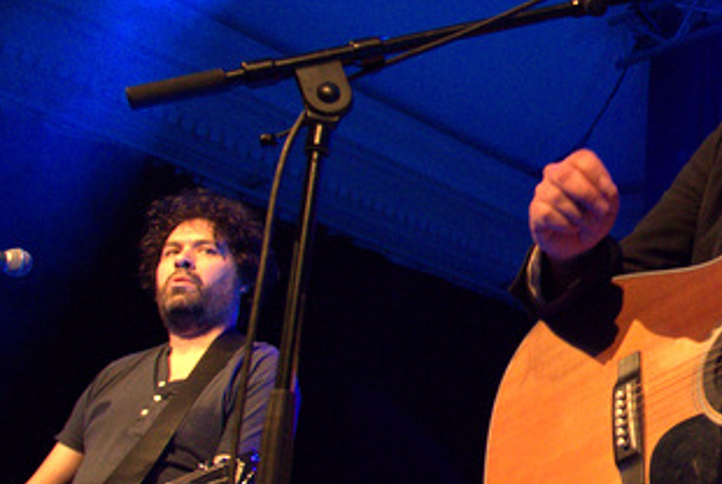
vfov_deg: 23.0
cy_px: 219
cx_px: 824
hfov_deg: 29.8
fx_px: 1189
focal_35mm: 59
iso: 3200
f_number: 2.8
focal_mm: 17
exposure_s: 1/30
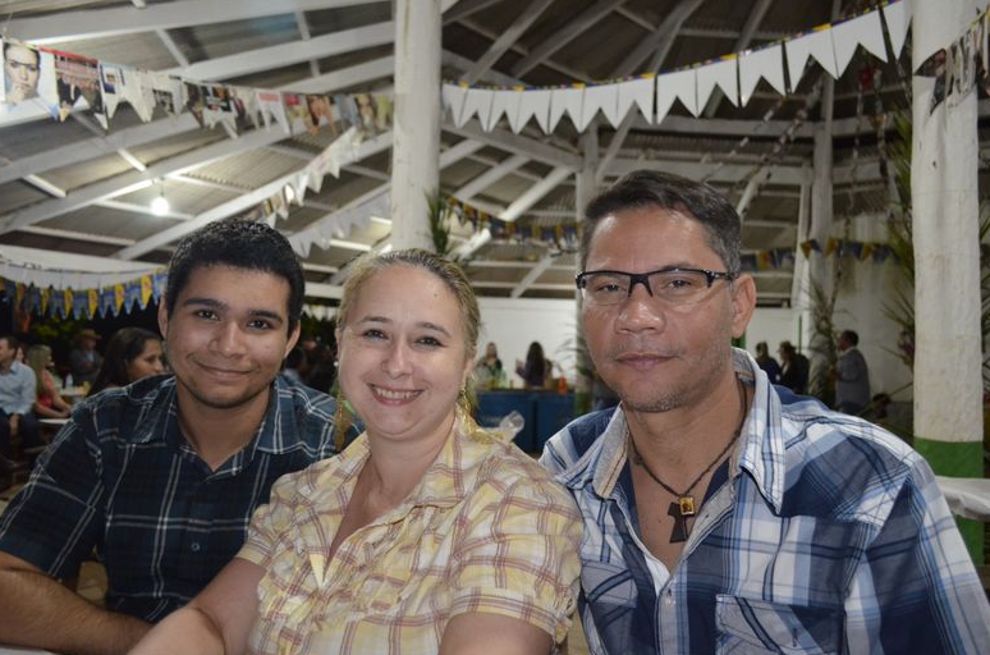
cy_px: 331
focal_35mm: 31
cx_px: 495
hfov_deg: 60.4
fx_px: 850
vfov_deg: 42.1
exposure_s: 1/60
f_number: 3.8
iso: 2500
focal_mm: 20
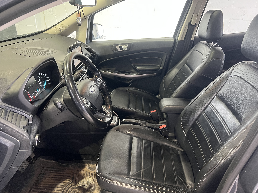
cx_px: 129
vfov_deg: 53.1
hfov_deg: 67.3
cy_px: 96
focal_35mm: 26
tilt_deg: -24.9
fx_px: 194
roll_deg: -2.3
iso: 320
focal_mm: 5.7
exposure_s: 1/60
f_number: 1.5
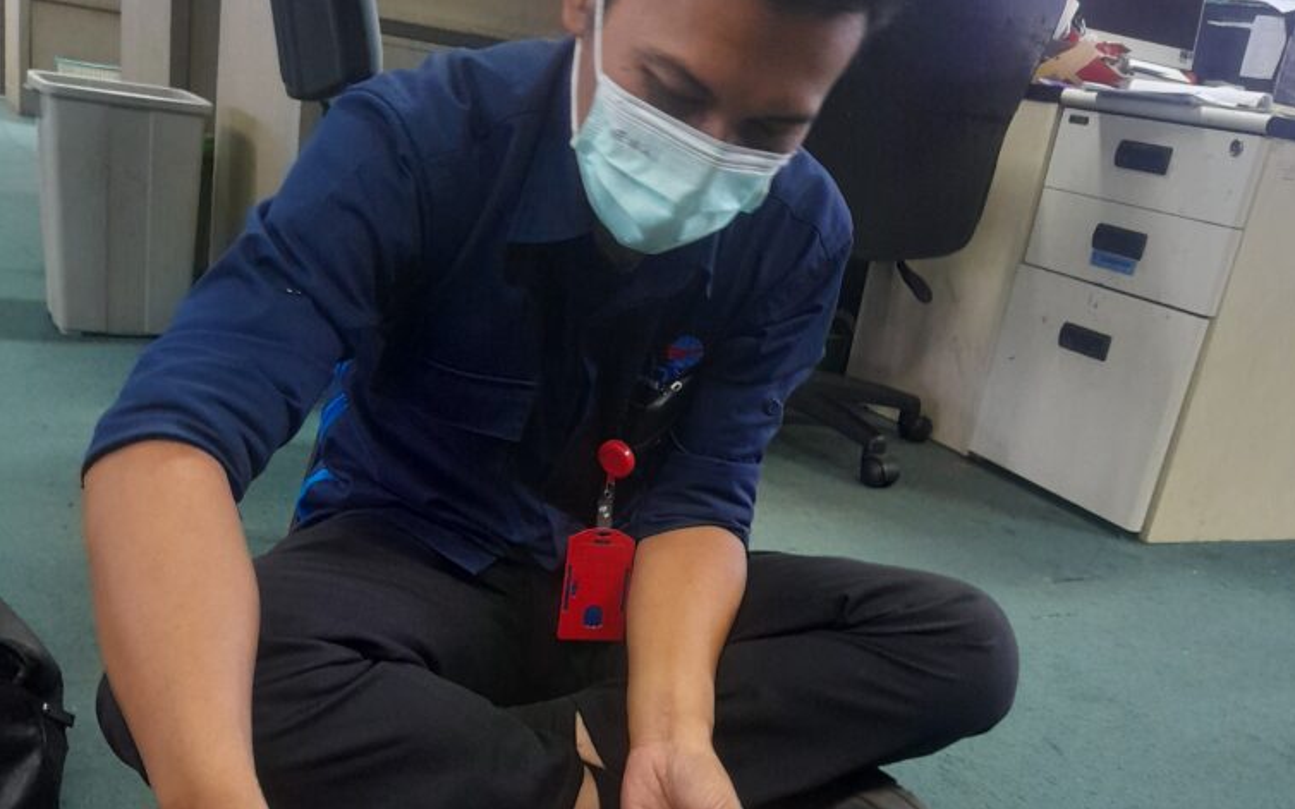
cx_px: 658
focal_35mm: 36
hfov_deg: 54.0
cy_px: 563
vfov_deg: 34.9
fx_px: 1270
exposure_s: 1/25
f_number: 2
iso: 500
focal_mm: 4.6
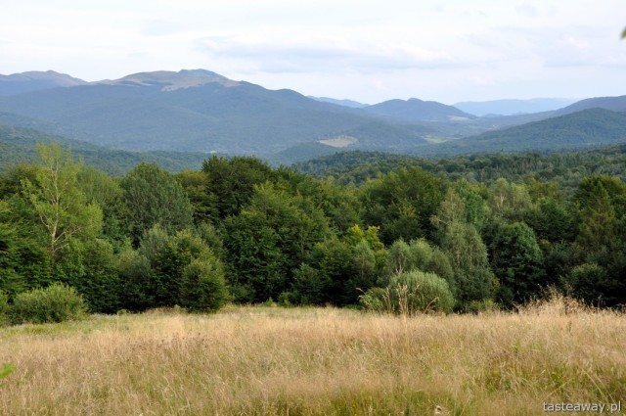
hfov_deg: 33.4
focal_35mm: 60
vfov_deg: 22.6
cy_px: 208
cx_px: 313
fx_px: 1042
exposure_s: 1/100
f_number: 10
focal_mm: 40
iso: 200
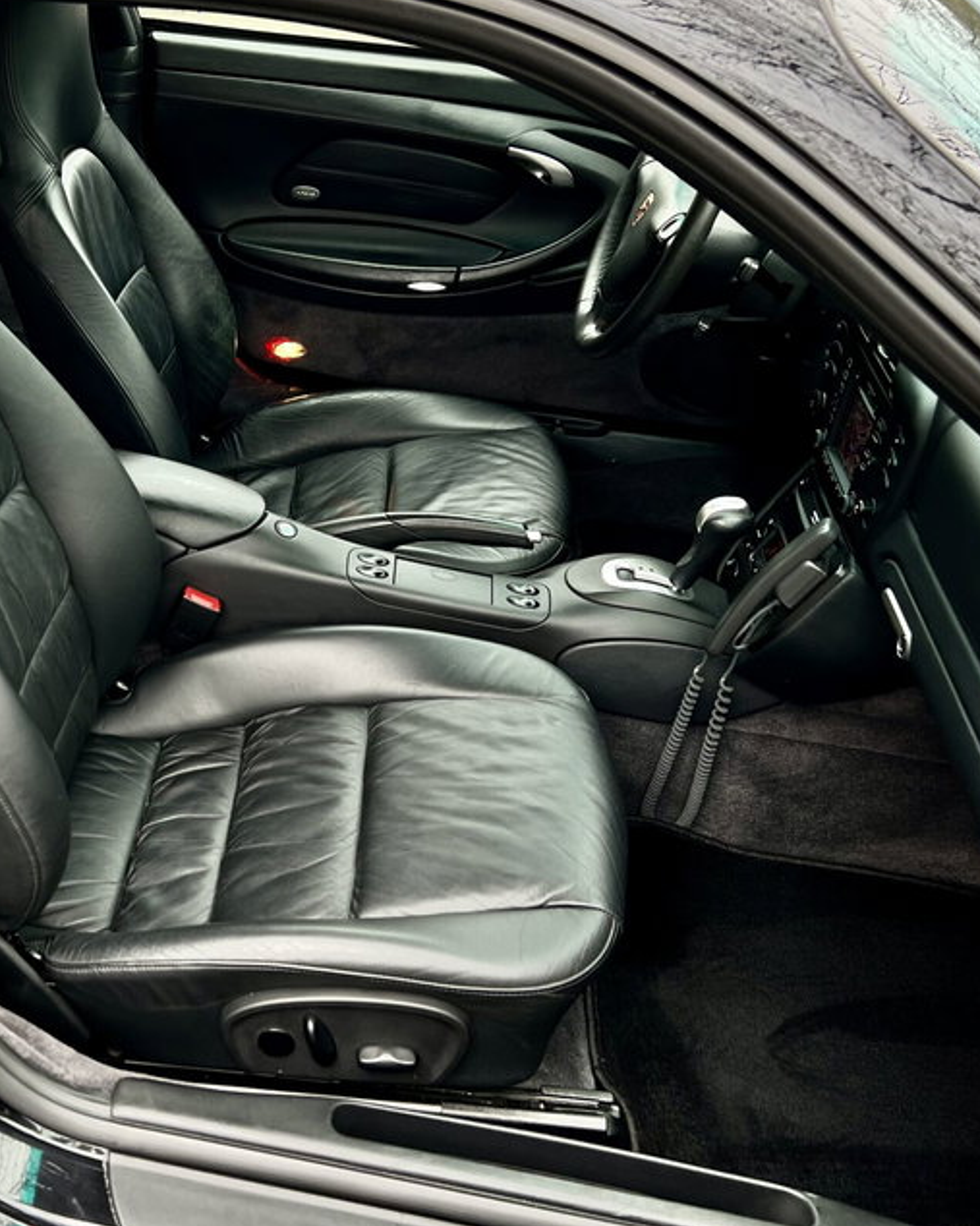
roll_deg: -3.8
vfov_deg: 44.6
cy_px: 512
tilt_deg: -31.4
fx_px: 1487
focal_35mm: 41
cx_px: 135
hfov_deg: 34.8
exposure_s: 1/225
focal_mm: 5.7
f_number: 1.5
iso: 50
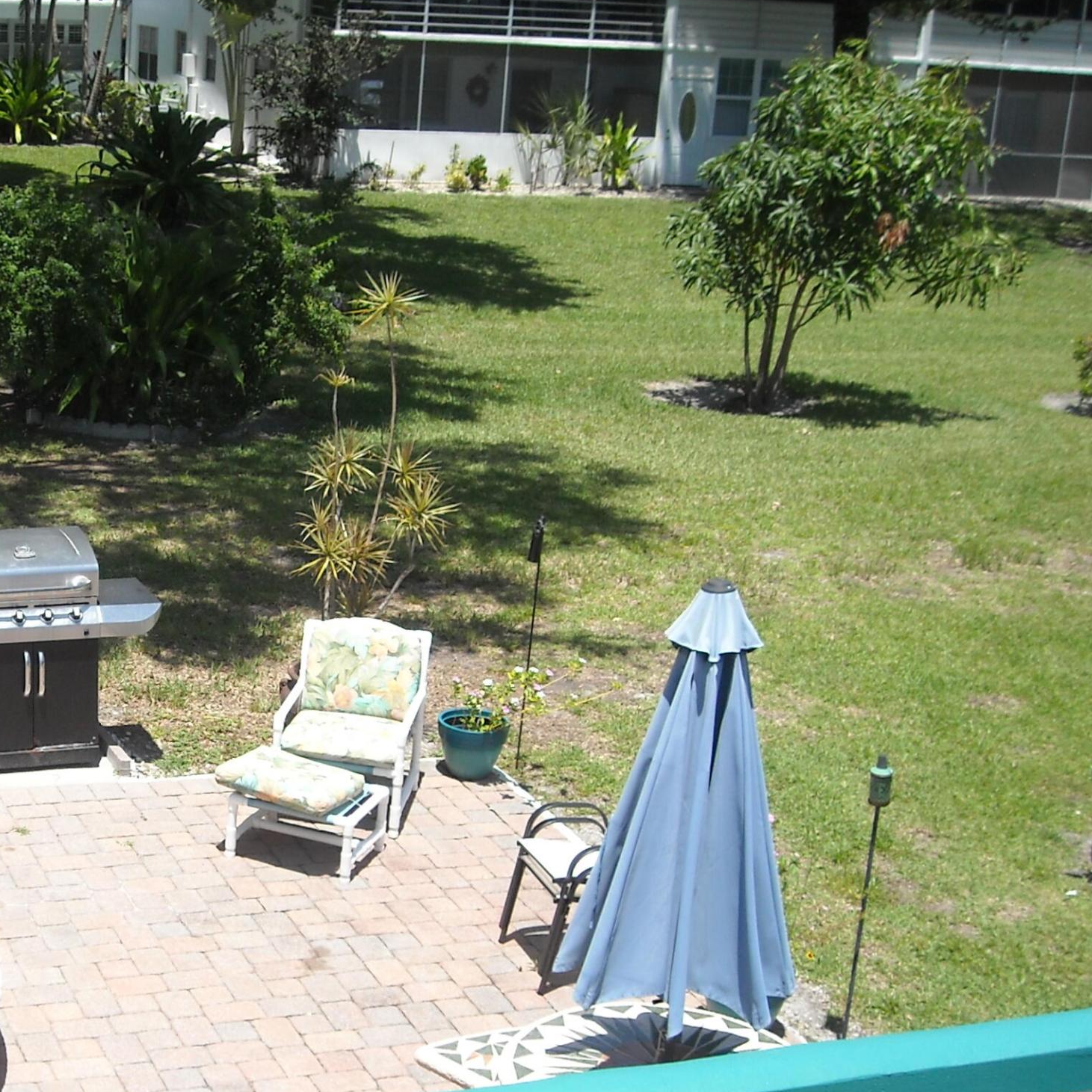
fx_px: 2177
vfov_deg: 28.1
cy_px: 669
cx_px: 100
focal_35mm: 61
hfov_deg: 27.1
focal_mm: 5.7
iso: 64
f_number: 5.6
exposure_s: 1/209
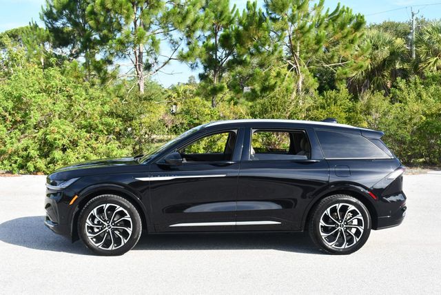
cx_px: 220
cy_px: 148
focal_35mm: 48
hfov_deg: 41.1
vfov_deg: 28.1
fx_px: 589
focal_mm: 24
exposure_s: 1/250
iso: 200
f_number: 7.1
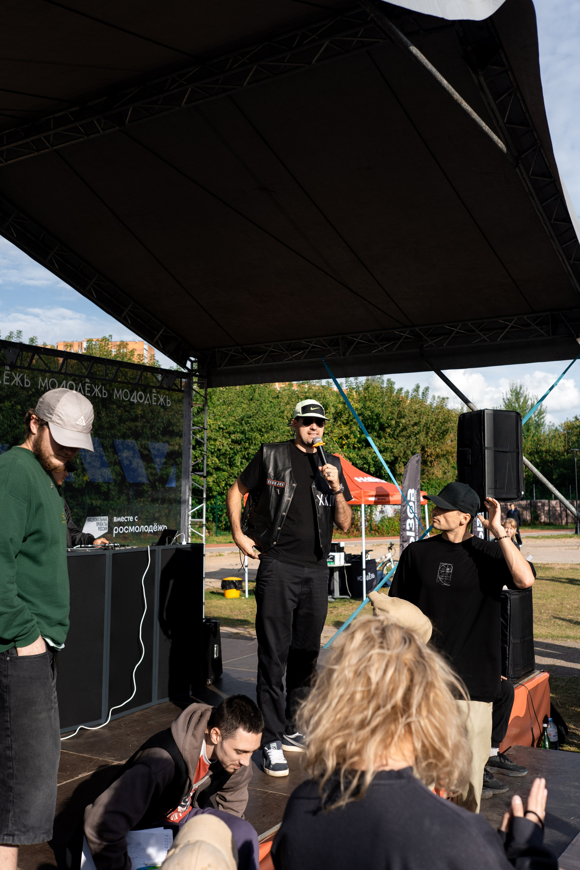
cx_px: 290
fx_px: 846
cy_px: 435
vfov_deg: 54.4
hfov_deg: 37.9
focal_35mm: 35
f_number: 4
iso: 100
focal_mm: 35
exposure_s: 1/800
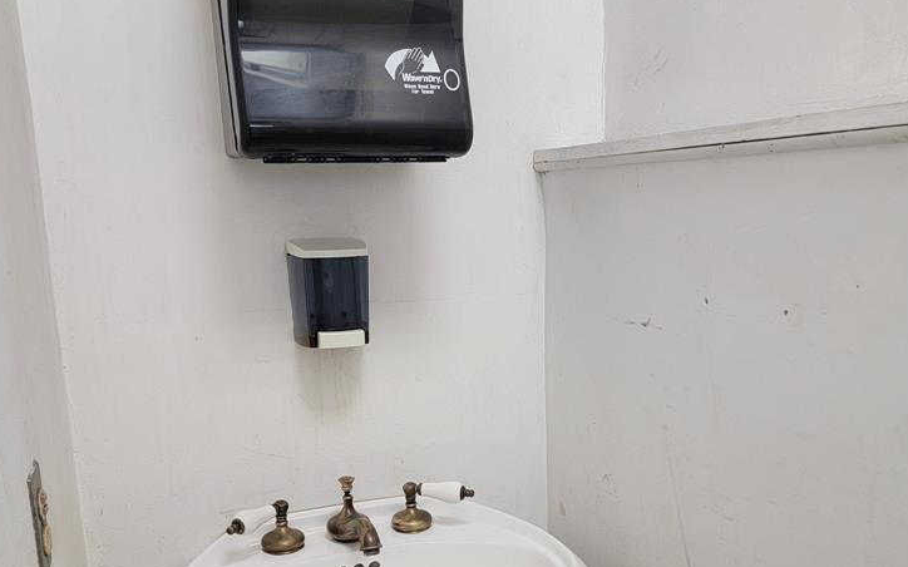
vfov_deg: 35.0
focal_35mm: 36
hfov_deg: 54.0
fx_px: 891
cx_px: 485
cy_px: 374
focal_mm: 6.7
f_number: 1.8
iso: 200
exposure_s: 1/120
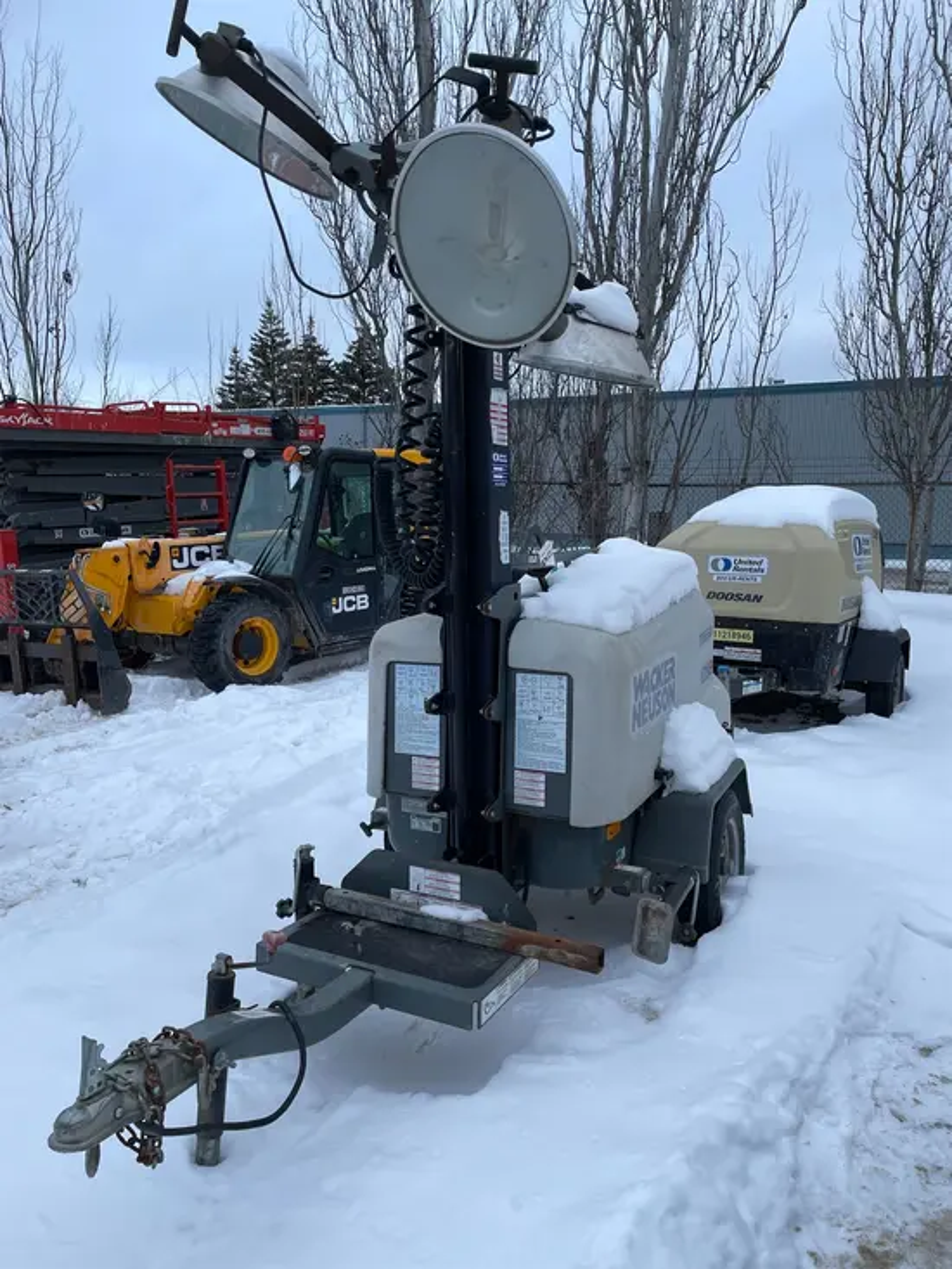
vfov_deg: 67.3
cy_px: 634
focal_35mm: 26
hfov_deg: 53.1
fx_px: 953
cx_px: 476
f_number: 1.6
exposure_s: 1/121
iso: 50
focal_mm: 4.2
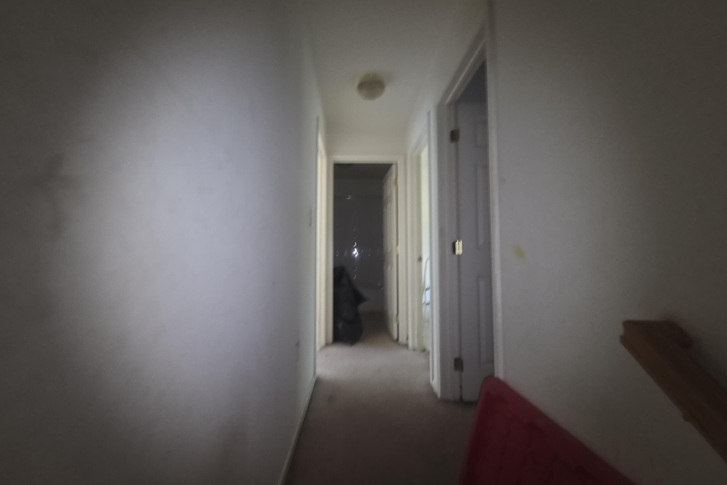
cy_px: 241
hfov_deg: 104.2
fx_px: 283
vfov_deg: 81.2
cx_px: 360
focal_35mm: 14
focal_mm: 2.2
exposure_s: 1/8
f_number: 2.2
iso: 250
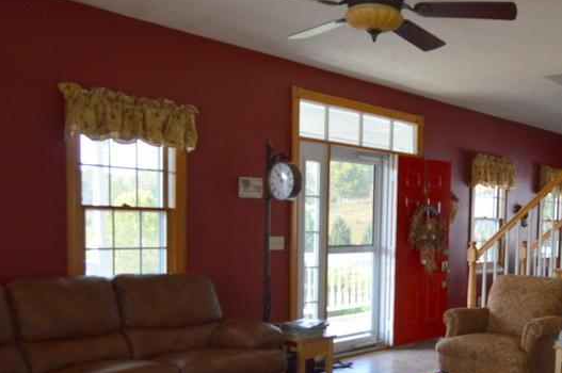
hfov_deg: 45.7
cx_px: 424
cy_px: 277
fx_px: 639
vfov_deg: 32.0
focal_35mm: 41
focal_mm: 18
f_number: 5.6
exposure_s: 1/125
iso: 400
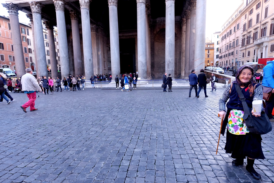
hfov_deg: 90.0
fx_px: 137
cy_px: 92
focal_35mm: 18
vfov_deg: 67.4
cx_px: 137
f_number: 5.6
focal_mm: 12
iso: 2500
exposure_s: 1/200
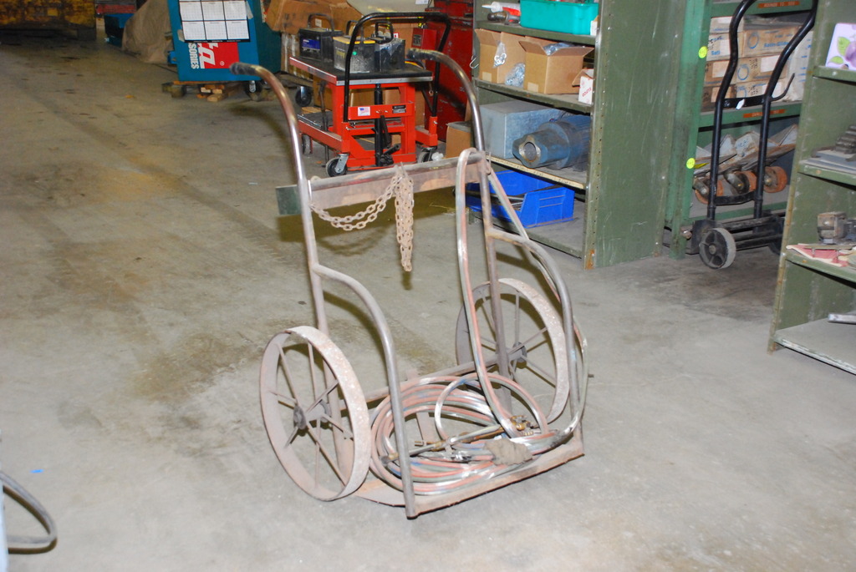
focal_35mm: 46
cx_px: 428
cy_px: 286
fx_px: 1107
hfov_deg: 42.3
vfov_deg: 29.0
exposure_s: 1/60
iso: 1400
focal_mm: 31
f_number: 5
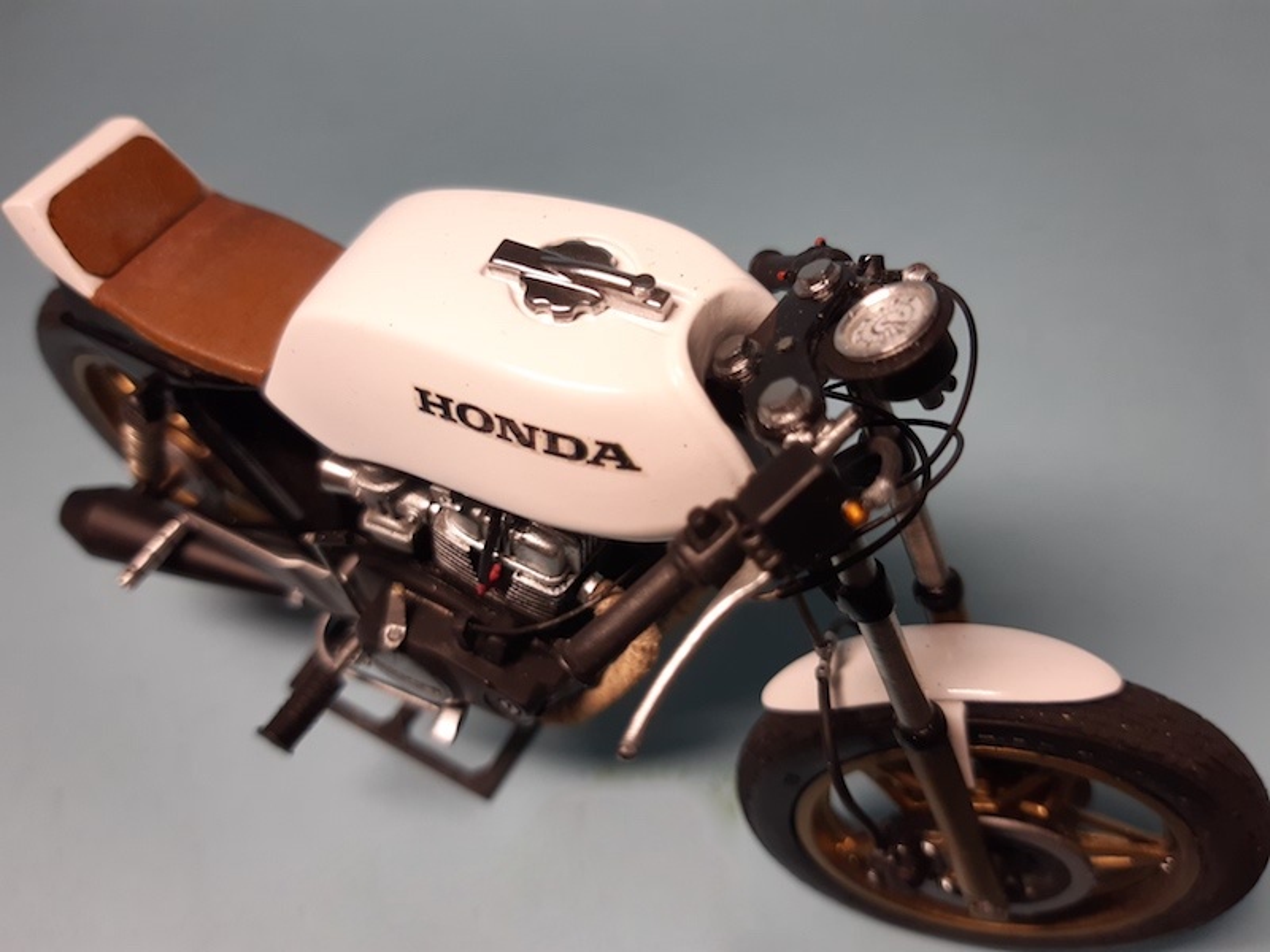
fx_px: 954
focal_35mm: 26
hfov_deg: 67.3
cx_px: 635
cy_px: 476
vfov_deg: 53.1
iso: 40
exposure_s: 1/100
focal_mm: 3.92
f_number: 1.7
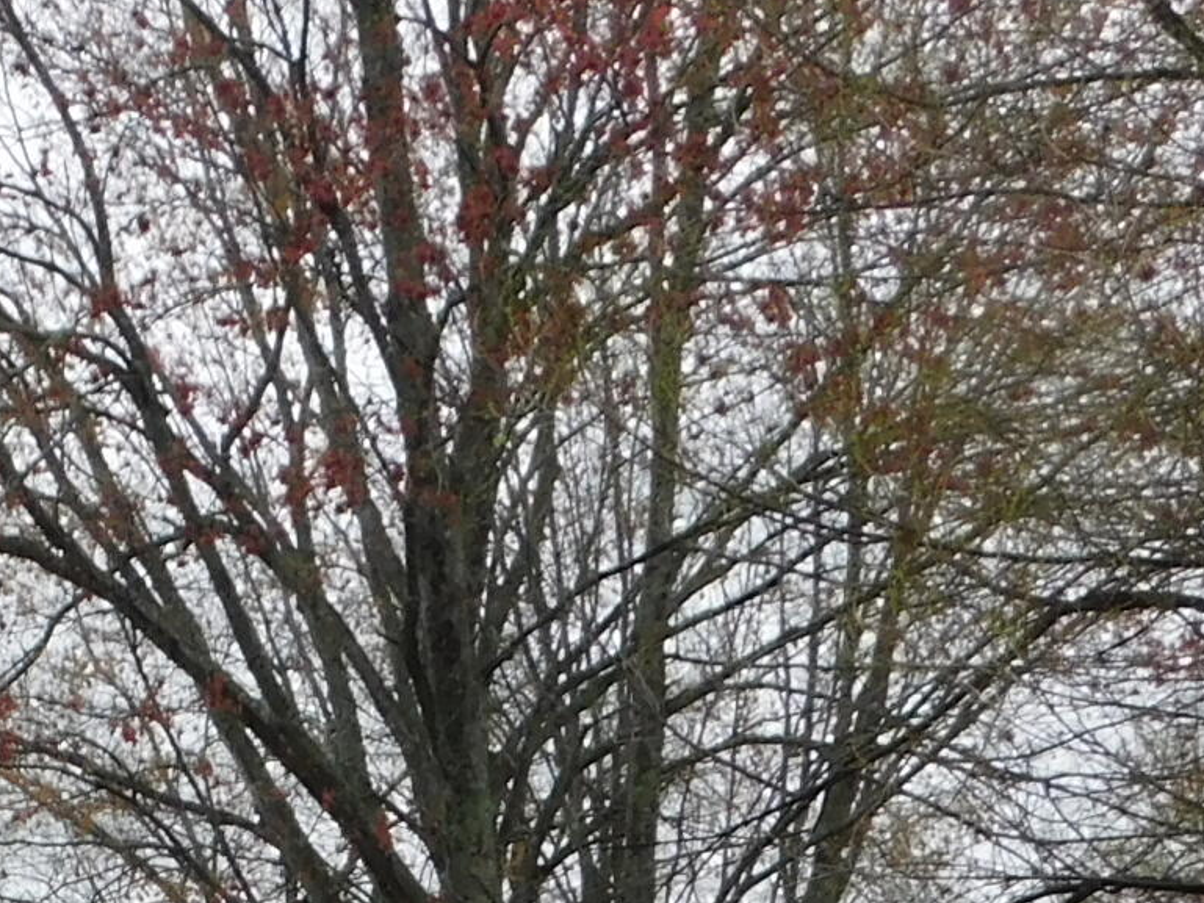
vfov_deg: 11.9
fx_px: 4070
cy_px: 1504
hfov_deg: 15.9
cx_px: -398
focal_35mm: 117
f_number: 3.2
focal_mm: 5.3
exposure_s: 1/1250
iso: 125
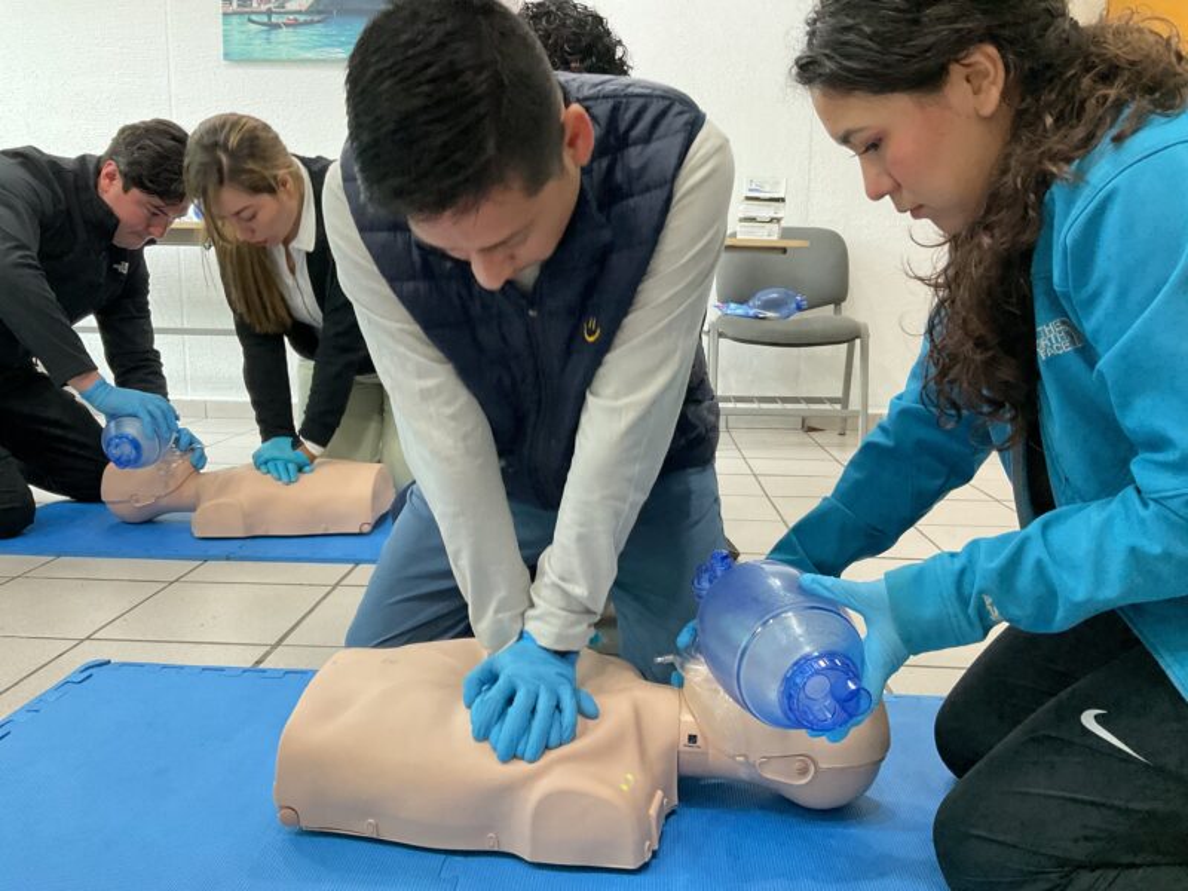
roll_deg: -1.0
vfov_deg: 48.2
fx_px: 995
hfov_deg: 61.7
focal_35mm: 29
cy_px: 446
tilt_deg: -9.1
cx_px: 594
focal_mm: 3
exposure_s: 1/60
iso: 160
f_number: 1.8
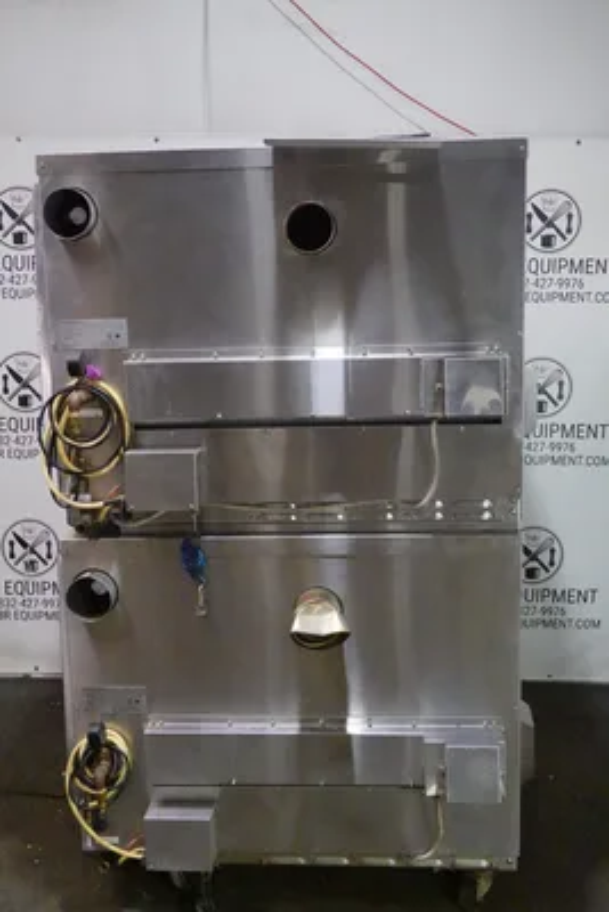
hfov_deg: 33.4
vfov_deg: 48.4
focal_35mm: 40
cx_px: 304
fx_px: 1014
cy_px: 456
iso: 6400
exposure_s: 1/320
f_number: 4
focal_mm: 14.99
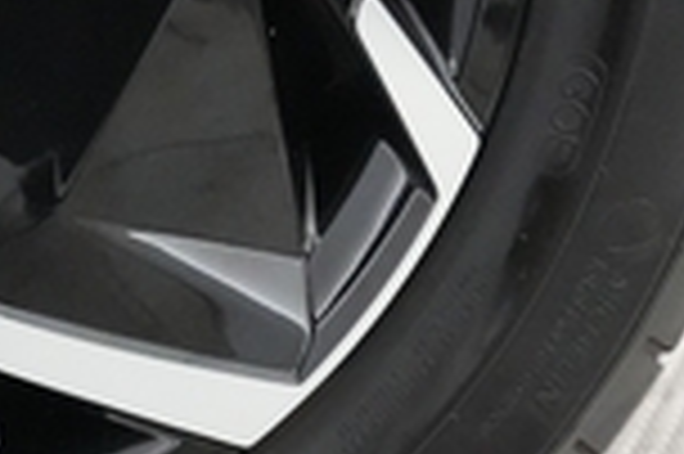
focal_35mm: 114
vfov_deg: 11.6
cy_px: -162
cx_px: -158
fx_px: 2164
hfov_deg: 17.1
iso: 16000
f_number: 4.5
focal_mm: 27
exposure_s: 1/250
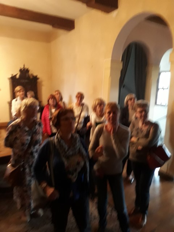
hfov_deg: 51.4
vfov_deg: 65.3
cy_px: 116
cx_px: 87
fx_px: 181
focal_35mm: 27
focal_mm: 3.6
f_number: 1.9
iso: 400
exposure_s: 1/17
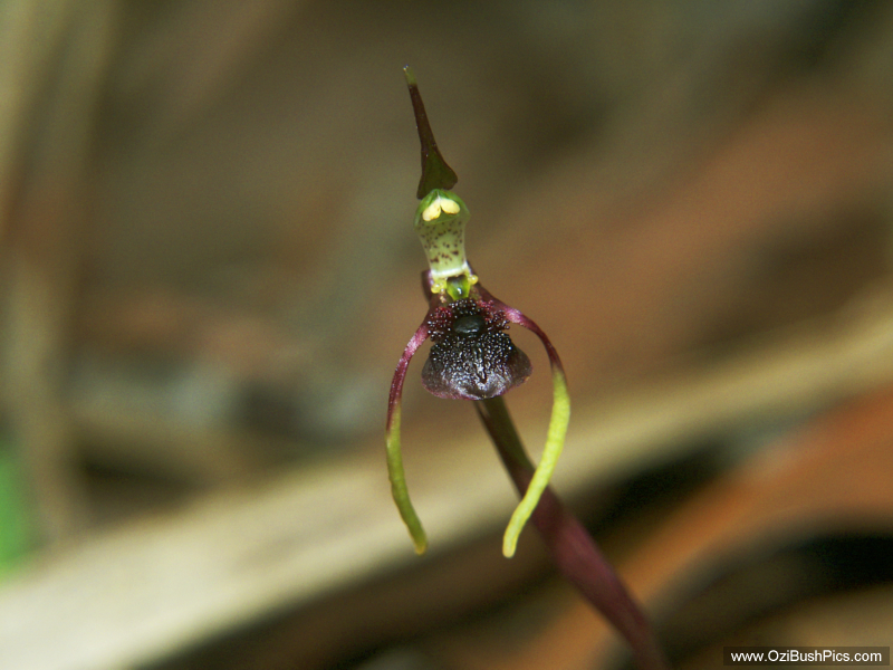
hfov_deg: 11.4
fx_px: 4489
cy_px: 335
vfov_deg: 8.5
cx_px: 446
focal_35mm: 174
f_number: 8
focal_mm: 43.97
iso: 100
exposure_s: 1/180
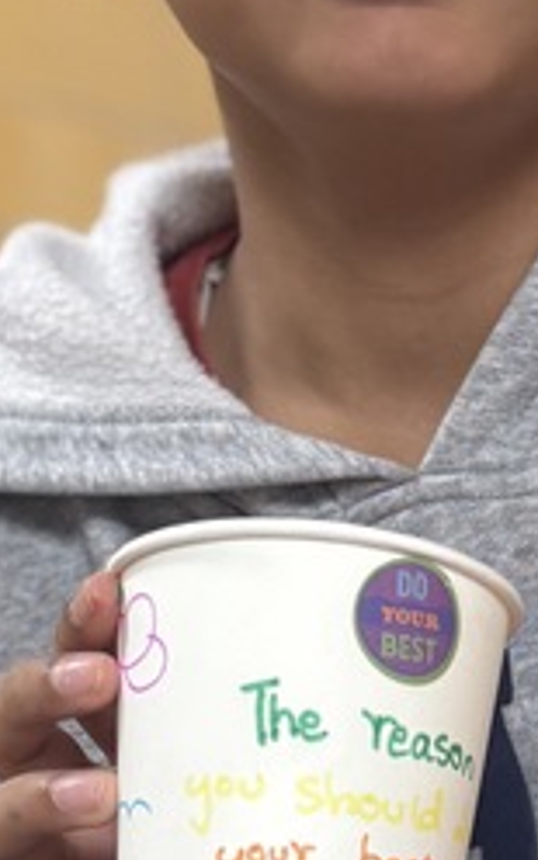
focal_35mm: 105
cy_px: 732
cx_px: 423
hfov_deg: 12.4
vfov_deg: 19.5
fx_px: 2463
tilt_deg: -22.1
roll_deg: +2.2
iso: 160
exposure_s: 1/60
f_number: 1.78
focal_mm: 6.76
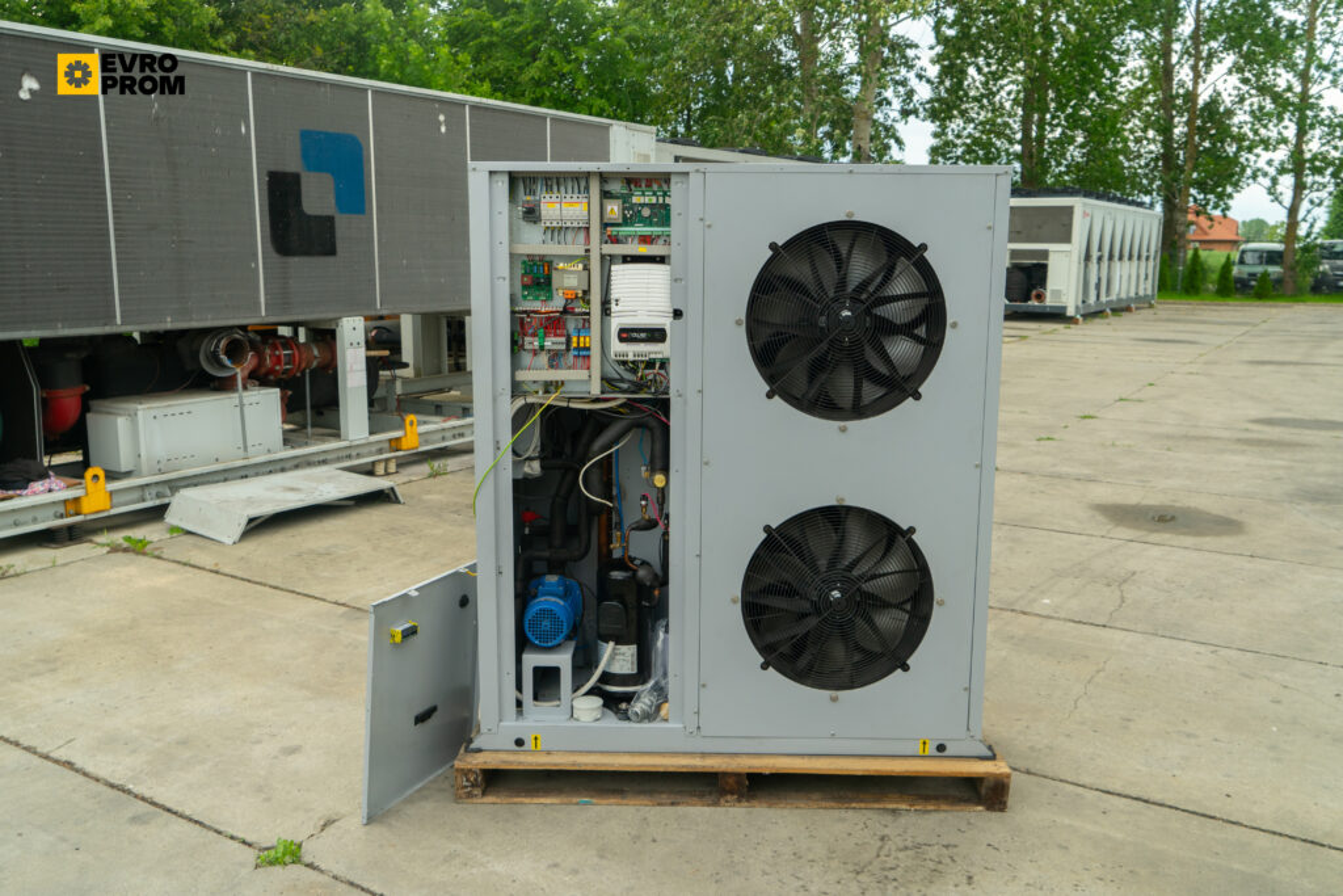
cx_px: 672
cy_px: 448
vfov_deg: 43.6
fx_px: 1119
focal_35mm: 30
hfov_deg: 61.9
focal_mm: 30
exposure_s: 1/160
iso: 250
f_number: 6.3
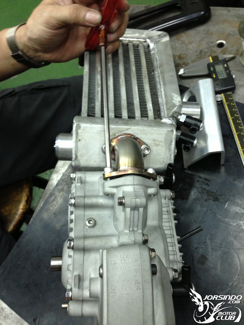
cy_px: 162
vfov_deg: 55.4
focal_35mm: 33
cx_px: 122
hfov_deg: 42.9
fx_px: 310
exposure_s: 1/20
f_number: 2.4
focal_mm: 4.13
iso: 160
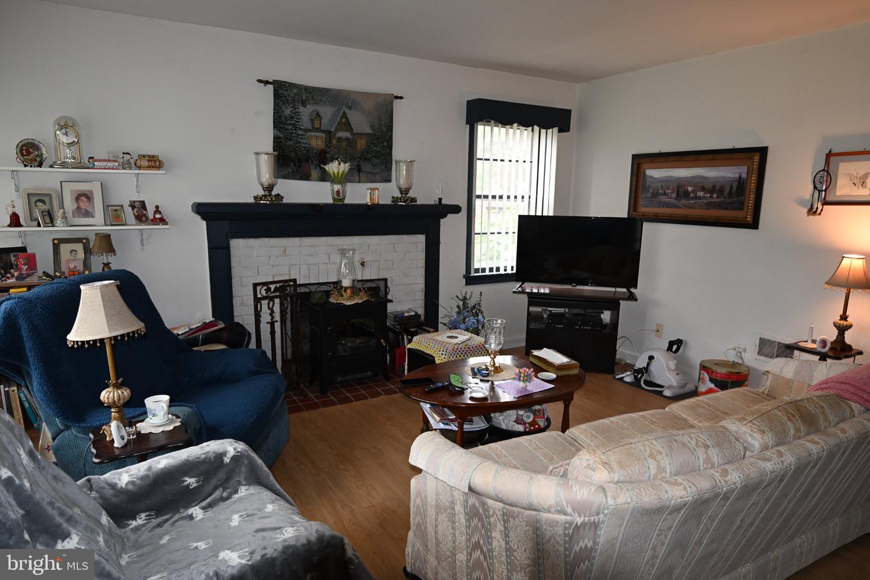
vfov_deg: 59.5
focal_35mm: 21
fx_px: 507
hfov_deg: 81.2
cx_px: 435
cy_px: 290
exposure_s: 1/60
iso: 640
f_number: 4
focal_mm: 14
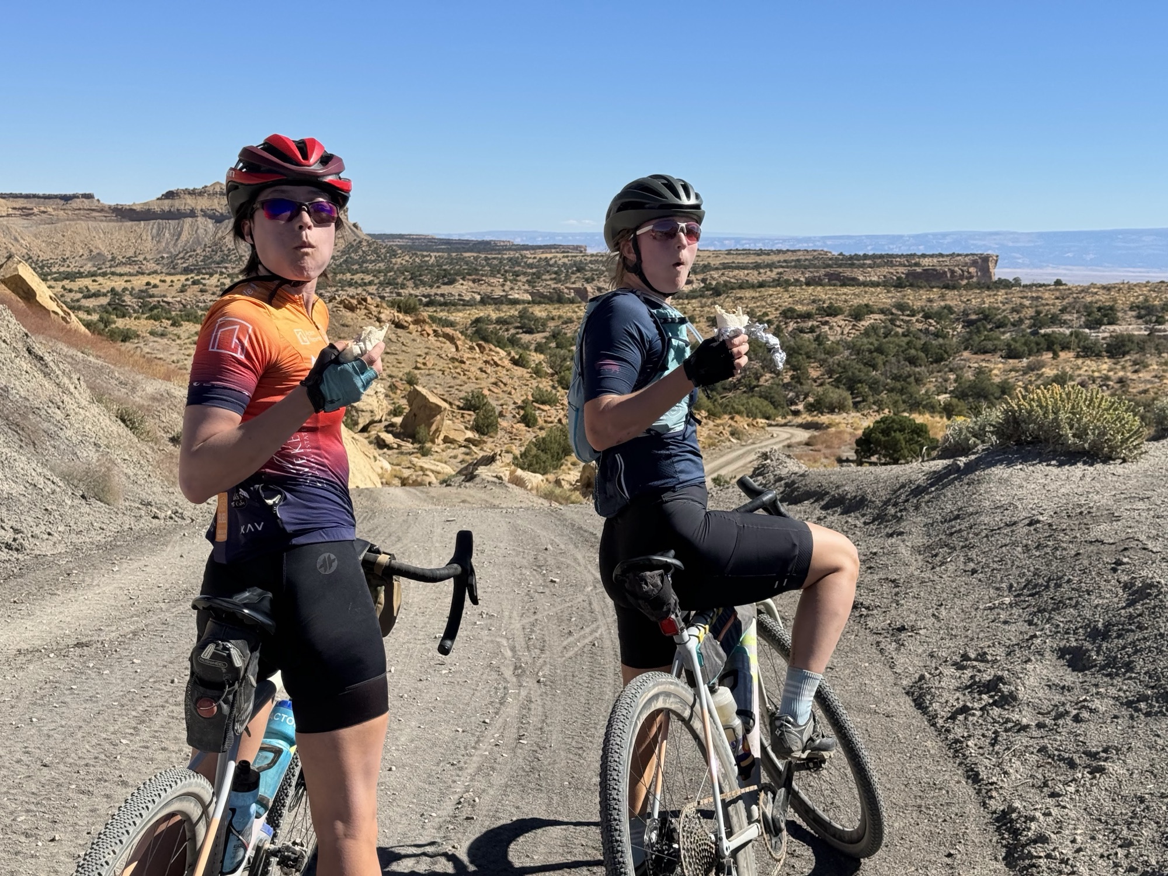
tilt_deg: -7.9
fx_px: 1620
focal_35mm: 48
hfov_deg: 39.7
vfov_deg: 30.3
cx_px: 584
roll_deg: -1.7
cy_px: 438
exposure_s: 1/4310
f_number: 1.78
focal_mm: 6.86
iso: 64
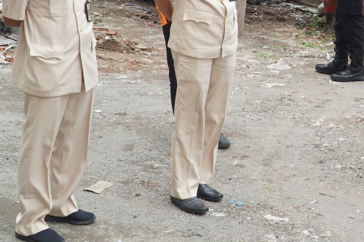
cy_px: 10
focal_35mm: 89
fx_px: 903
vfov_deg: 15.1
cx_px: 424
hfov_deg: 21.4
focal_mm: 23
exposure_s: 1/320
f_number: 4.5
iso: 100
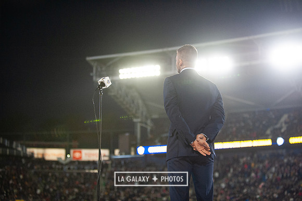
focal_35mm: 70
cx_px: 151
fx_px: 587
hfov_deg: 28.9
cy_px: 100
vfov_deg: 19.4
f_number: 2.8
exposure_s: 1/2000
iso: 3200
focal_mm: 70
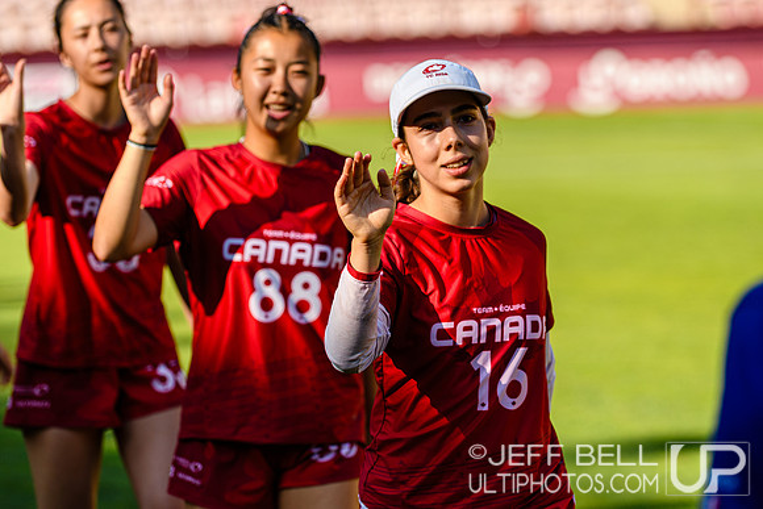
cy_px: 254
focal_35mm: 188
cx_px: 382
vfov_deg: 7.3
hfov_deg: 11.0
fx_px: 3975
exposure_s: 1/1250
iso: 180
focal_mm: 125
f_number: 3.2
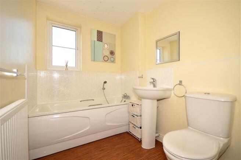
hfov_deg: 100.5
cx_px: 120
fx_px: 100
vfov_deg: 77.0
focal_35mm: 15
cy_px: 80
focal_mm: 10
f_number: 5.6
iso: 200
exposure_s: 1/125
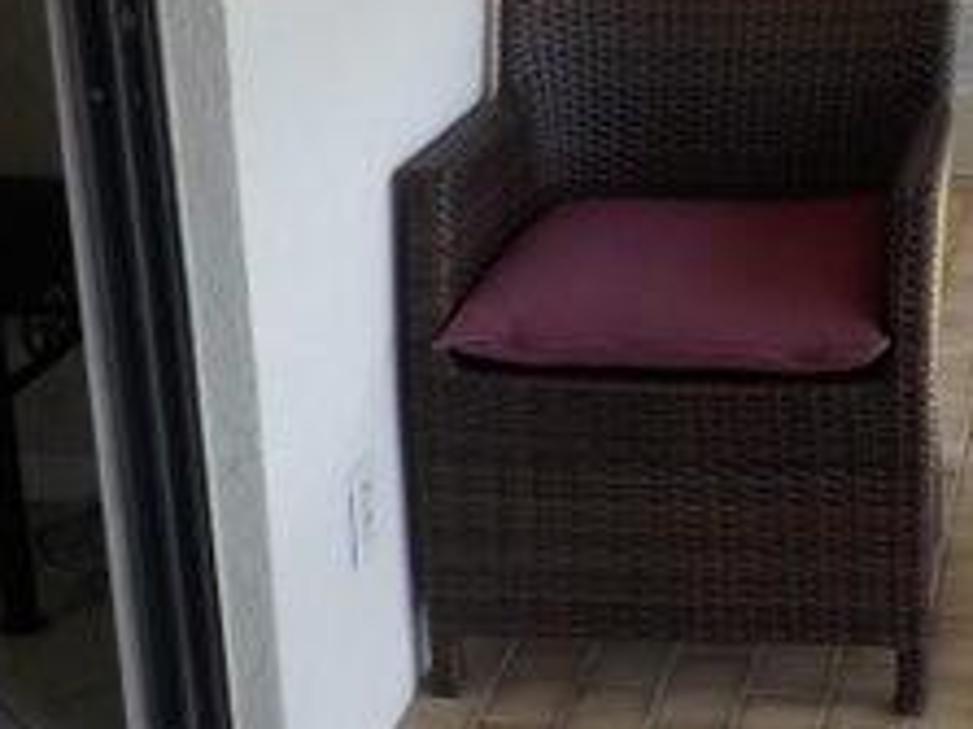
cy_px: 397
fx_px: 2416
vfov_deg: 17.1
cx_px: 1060
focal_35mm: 86
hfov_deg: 21.6
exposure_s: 1/80
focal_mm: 4.1
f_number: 3.3
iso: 125
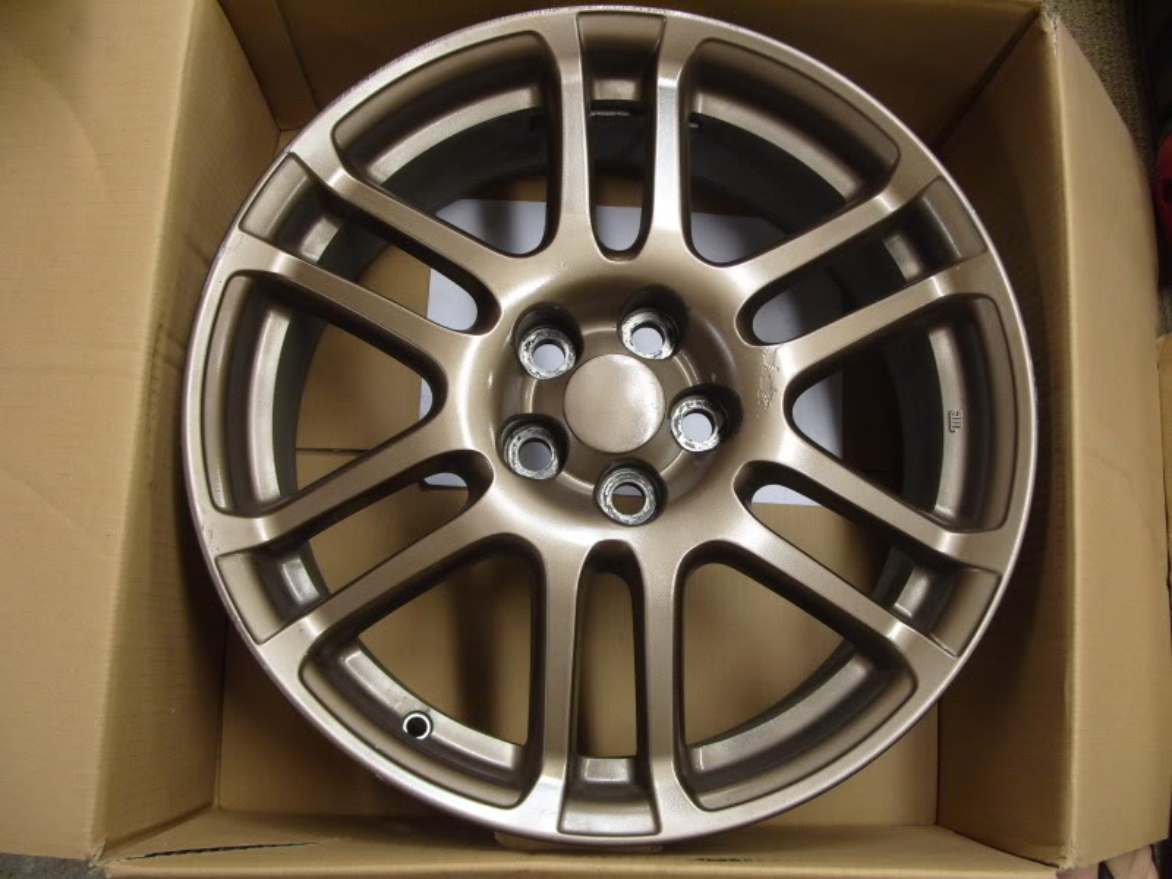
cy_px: 440
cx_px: 586
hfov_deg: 52.6
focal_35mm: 35
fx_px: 1185
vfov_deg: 40.7
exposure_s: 1/45
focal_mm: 7.8
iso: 200
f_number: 2.8
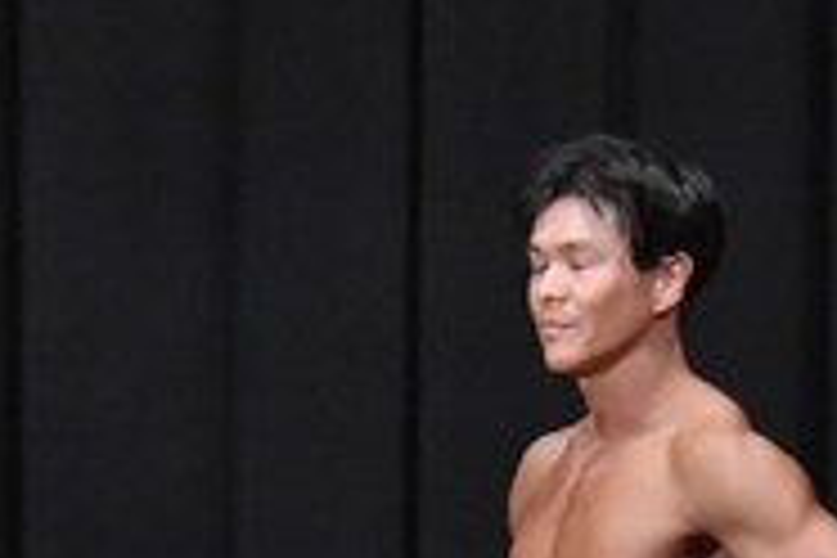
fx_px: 17762
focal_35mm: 764
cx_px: -106
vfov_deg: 1.8
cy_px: 1008
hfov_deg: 2.7
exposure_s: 1/400
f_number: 5.6
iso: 8000
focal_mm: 122
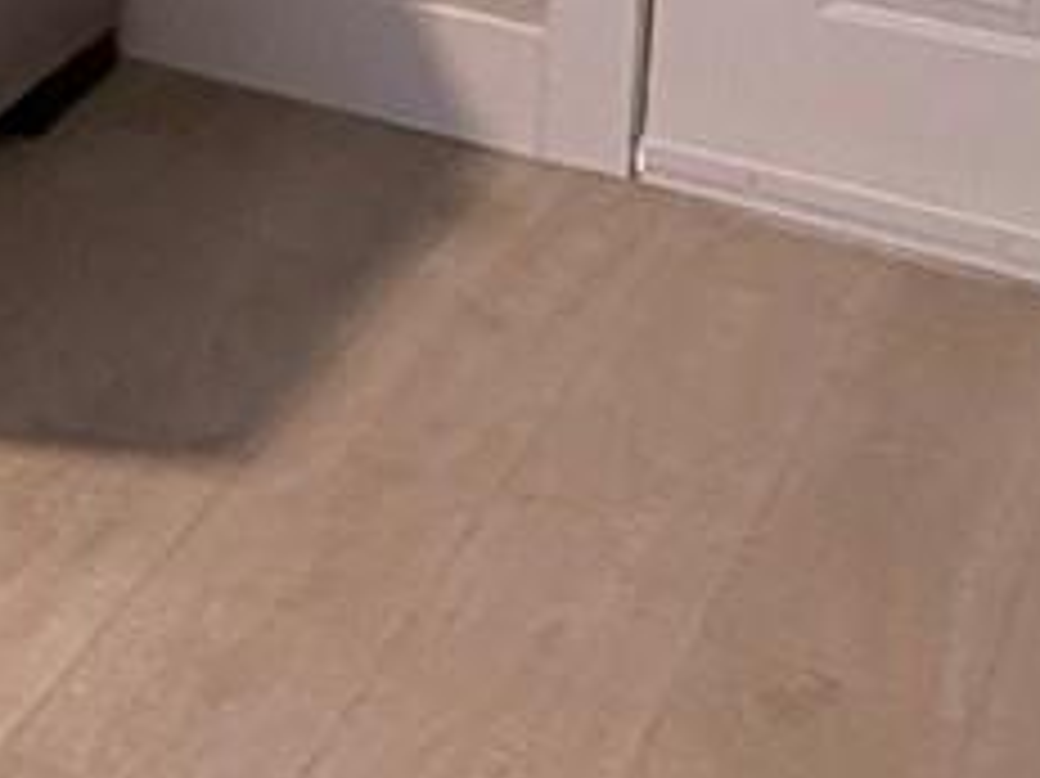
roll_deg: +0.4
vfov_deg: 13.4
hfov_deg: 17.9
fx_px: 2913
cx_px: -554
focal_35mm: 97
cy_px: -693
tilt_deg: -7.7
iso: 320
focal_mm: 2.22
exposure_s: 1/60
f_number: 2.2
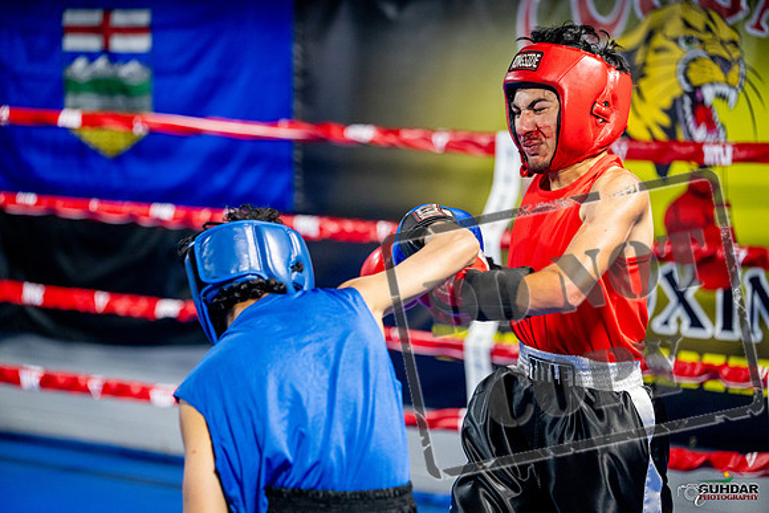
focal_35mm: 96
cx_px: 384
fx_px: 2051
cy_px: 256
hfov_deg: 21.2
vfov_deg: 14.3
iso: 4000
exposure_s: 1/800
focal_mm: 96
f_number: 2
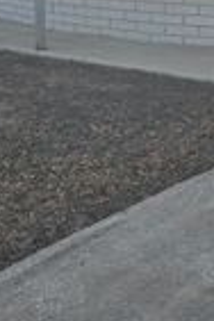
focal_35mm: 85
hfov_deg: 15.6
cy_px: -35
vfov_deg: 22.5
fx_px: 758
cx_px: 241
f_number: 1.7
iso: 12
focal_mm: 6.3
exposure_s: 1/1484
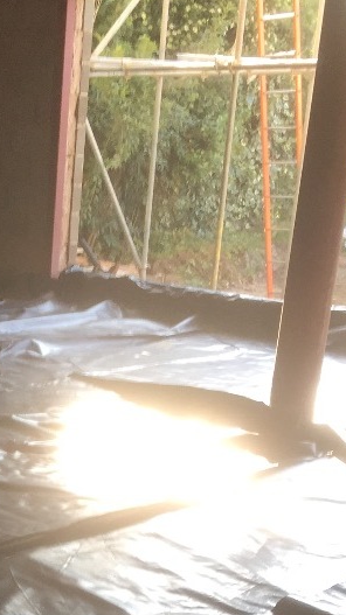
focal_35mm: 72
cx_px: -69
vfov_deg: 27.2
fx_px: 1176
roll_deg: -1.3
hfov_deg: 16.1
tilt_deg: -22.9
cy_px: 654
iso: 50
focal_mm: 4.15
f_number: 2.2
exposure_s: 1/100
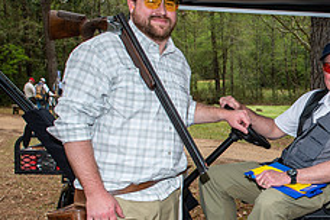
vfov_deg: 22.1
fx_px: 559
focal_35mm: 61
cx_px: 339
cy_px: 156
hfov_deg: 30.3
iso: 125
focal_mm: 24
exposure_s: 1/250
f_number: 5
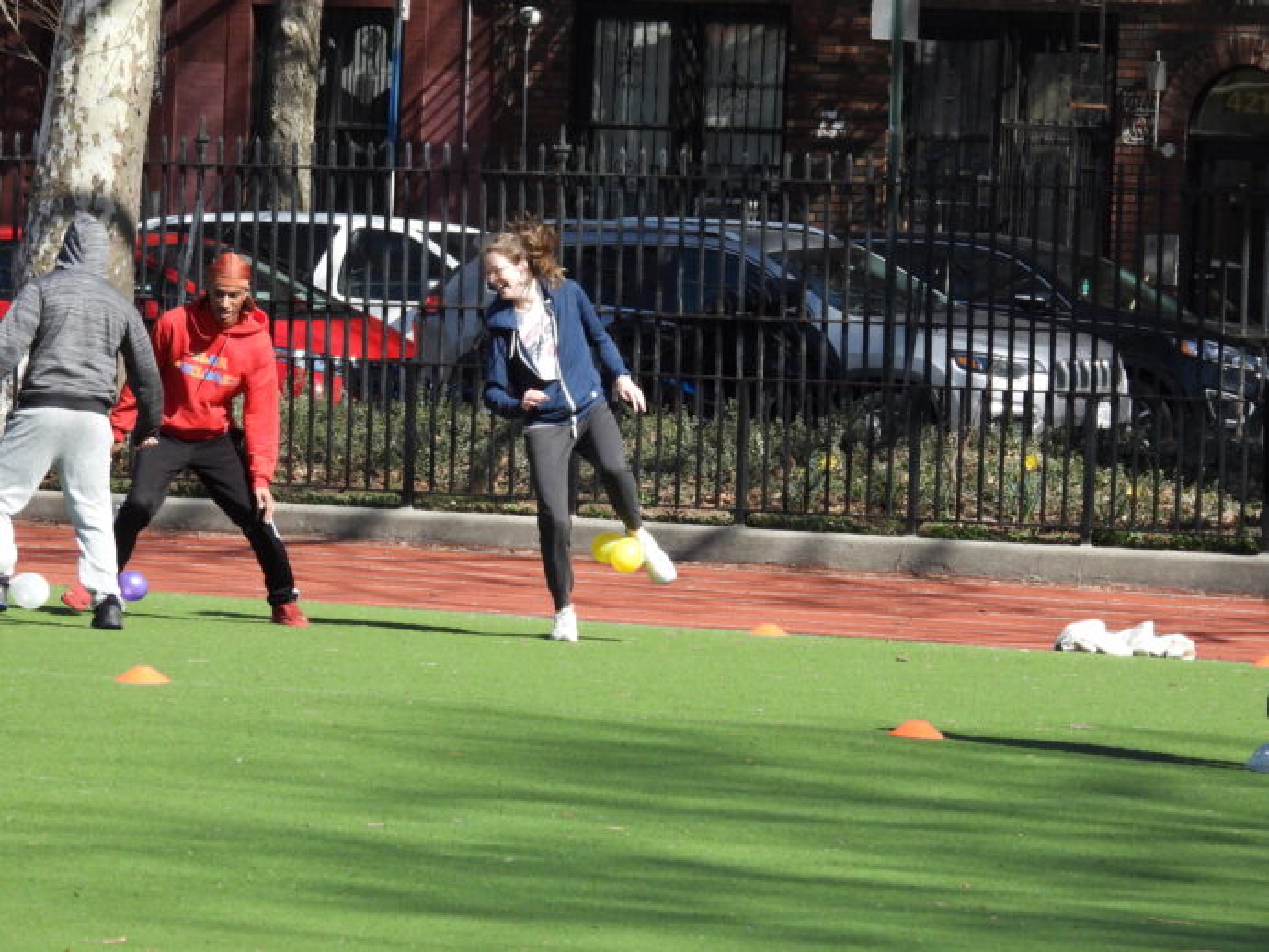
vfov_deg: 5.7
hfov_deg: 7.6
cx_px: 634
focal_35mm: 260
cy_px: 476
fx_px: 9535
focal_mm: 46.4
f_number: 4.5
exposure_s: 1/1600
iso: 400
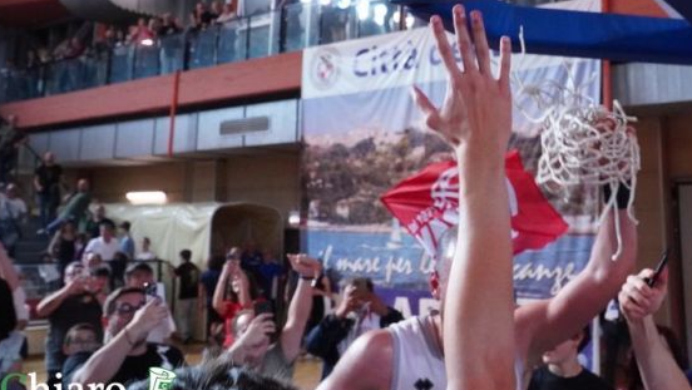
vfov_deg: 28.6
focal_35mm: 41
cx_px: 488
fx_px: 753
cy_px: 92
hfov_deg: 48.1
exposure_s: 1/400
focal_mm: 18
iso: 5000
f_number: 5.6
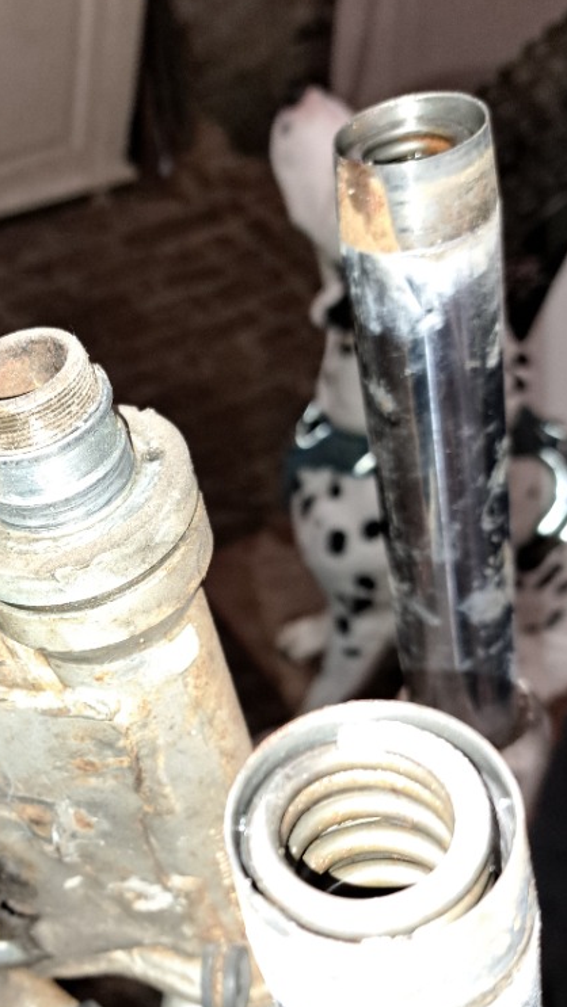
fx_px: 1016
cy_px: 604
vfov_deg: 52.4
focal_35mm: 38
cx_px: 100
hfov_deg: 30.3
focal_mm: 5.23
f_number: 1.8
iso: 320
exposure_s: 1/50
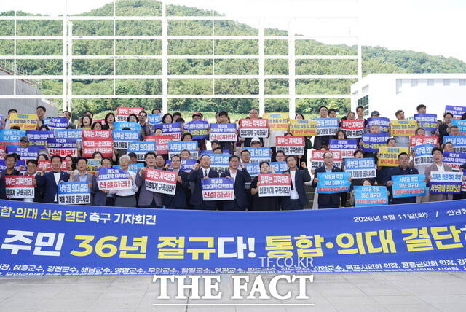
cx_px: 233
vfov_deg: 29.3
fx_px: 596
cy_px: 156
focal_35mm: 46
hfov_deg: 42.7
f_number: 5
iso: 250
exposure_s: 1/250
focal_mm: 46
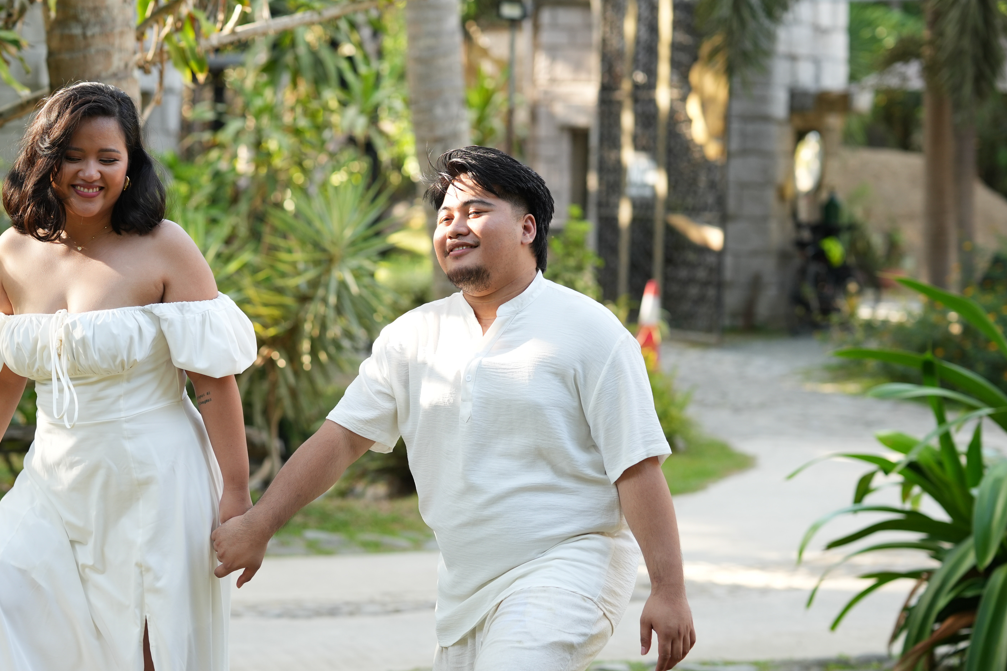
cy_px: 374
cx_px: 428
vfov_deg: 12.9
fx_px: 2965
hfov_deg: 19.3
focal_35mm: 106
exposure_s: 1/320
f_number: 2.8
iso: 400
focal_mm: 85
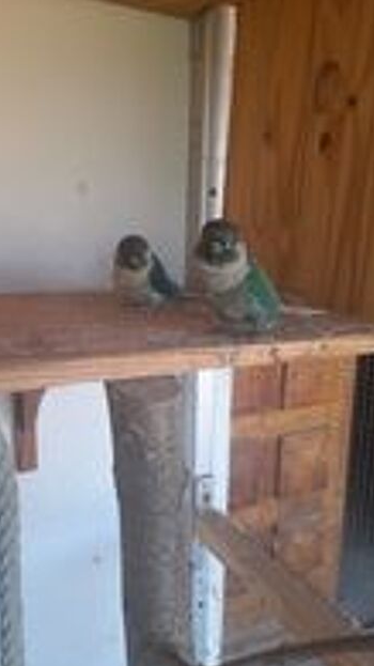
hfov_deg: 41.0
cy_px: 338
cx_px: 130
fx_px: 494
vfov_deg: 67.9
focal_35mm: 28
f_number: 2
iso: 50
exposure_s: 1/60
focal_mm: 4.6
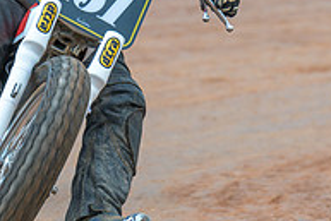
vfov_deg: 1.5
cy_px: 30
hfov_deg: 2.3
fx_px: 8272
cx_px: -54
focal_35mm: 899
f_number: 4
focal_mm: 200
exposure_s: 1/400
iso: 180
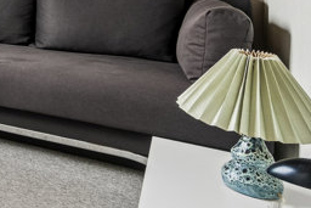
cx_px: -125
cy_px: -50
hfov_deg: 28.7
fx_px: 446
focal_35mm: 52
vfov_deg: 23.6
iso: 200
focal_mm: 11
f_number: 8
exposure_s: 1/60
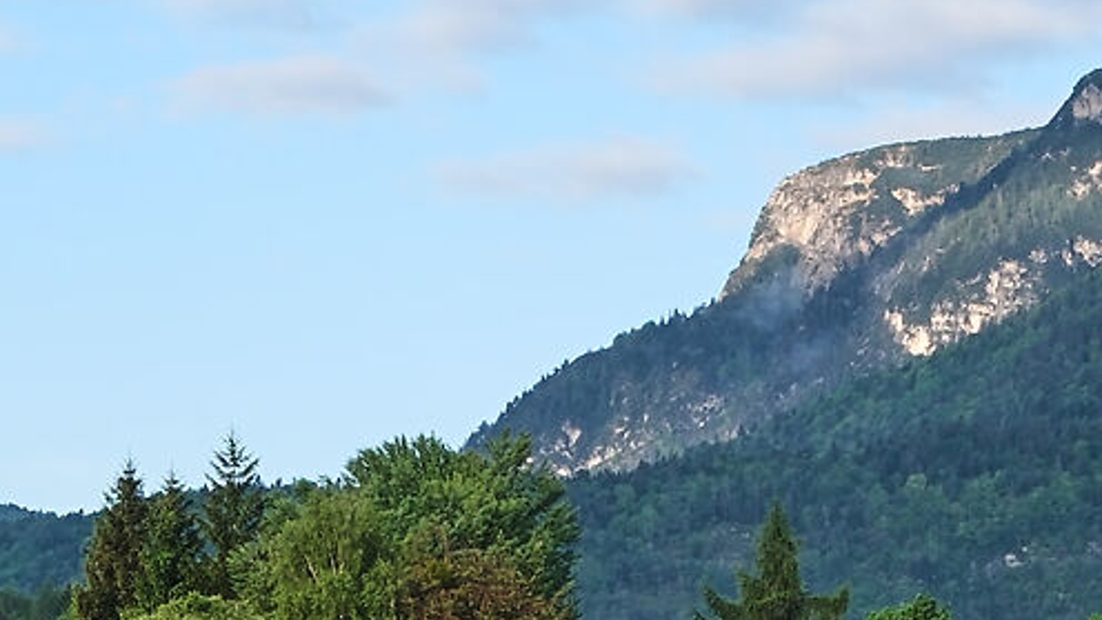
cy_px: 860
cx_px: 551
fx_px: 6662
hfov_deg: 9.5
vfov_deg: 5.3
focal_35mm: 228
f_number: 8
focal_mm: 30
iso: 125
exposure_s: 1/125
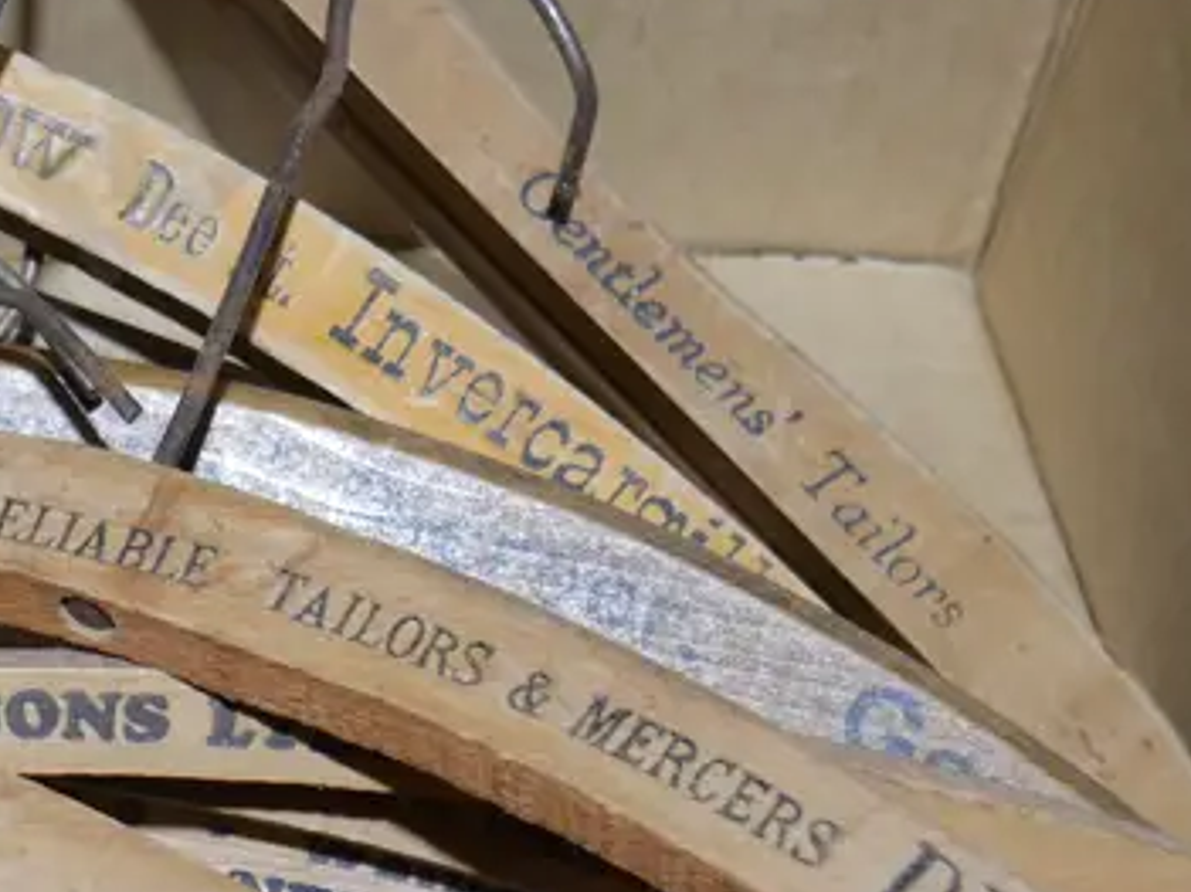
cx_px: -227
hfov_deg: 17.0
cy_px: 439
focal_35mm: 111
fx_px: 3818
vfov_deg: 13.3
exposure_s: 1/60
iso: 500
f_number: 4.1
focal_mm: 19
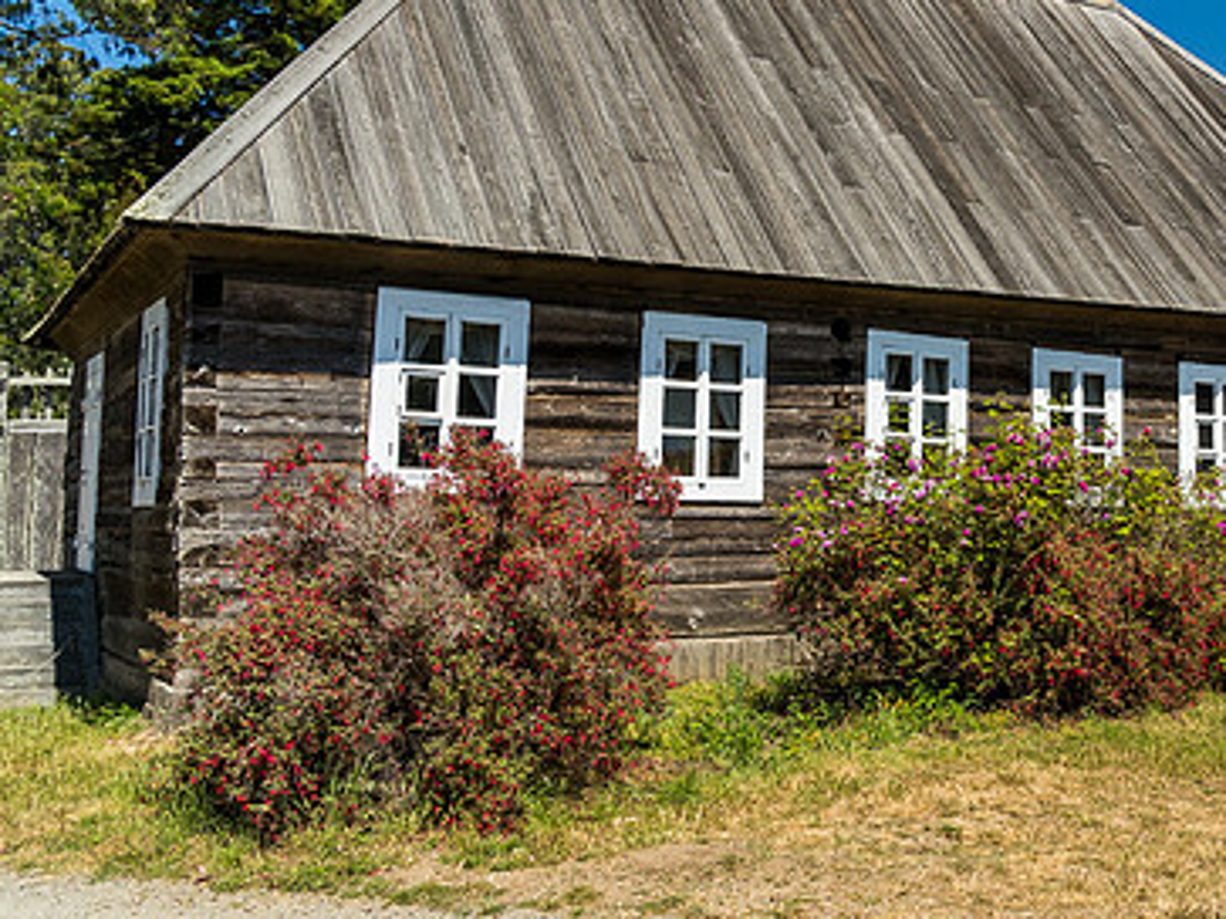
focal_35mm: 43
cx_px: 976
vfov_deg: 33.5
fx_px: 1522
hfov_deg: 42.0
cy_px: 383
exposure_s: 1/800
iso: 800
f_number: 8
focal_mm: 28
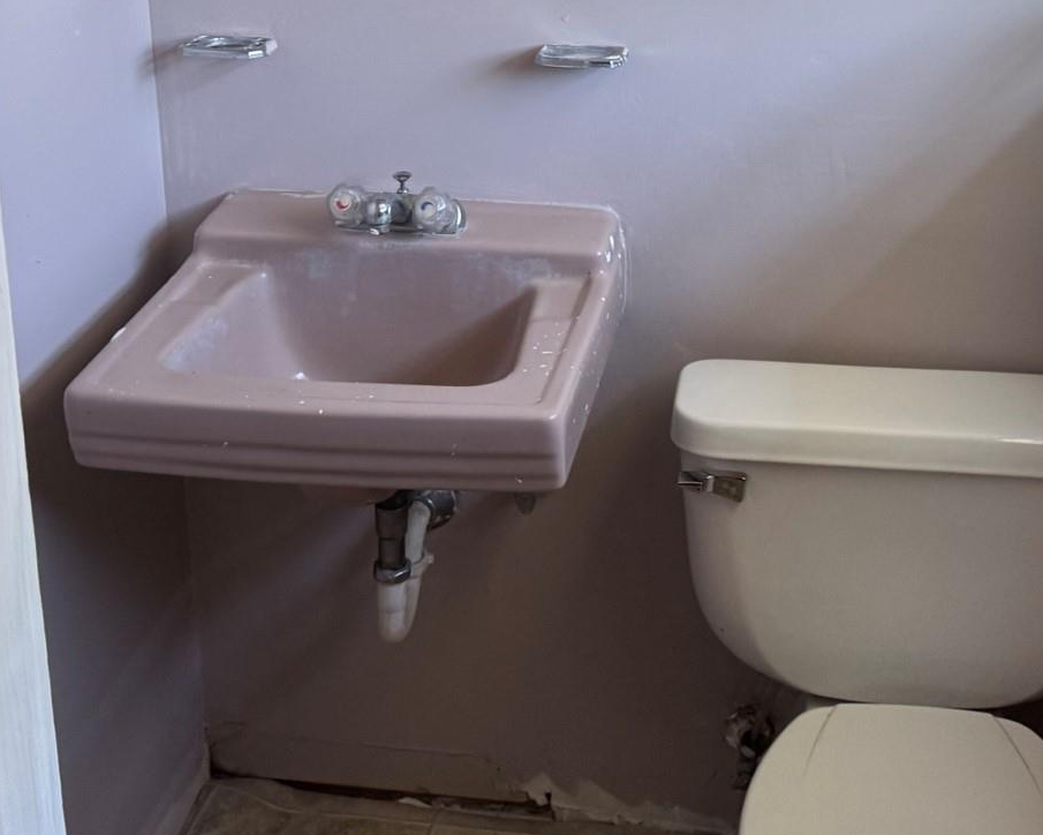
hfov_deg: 35.3
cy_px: 57
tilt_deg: -14.8
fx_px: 1636
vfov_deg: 27.4
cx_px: 598
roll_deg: +2.0
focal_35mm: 53
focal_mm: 6.76
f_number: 1.78
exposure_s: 1/120
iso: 200
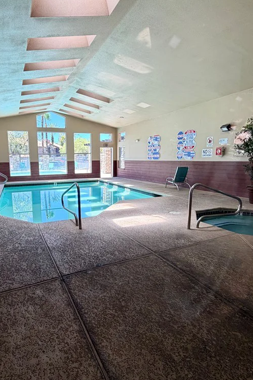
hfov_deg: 61.0
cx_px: 93
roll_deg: +1.8
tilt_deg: -8.1
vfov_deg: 84.0
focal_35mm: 20
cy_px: 187
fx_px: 211
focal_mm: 2.22
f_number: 2.2
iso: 50
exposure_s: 1/120
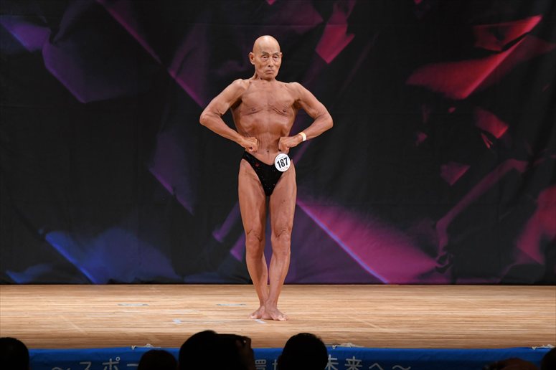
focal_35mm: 255
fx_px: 3936
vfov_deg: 5.4
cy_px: 185
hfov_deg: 8.1
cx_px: 278
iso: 2500
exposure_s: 1/400
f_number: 5.6
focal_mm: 170
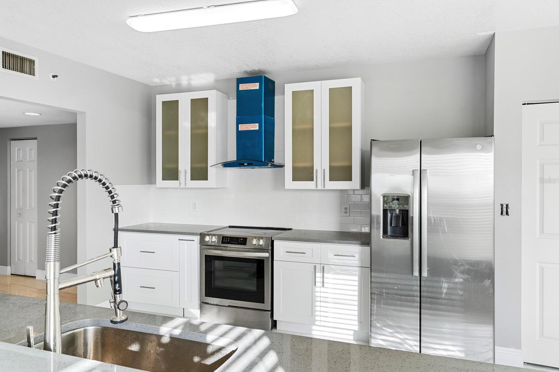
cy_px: 180
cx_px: 281
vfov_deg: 49.5
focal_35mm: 26
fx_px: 404
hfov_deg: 69.4
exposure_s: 1/10
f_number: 9
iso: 400
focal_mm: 25
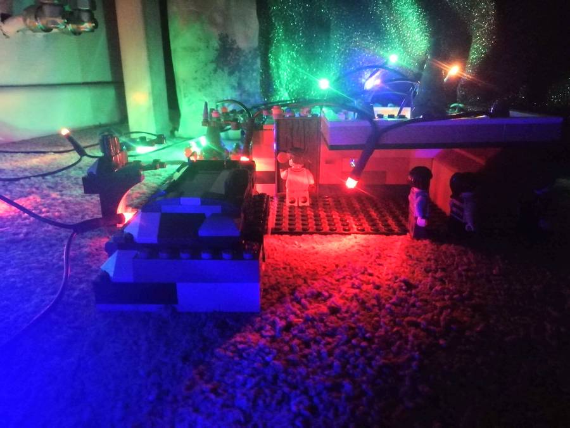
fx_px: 428
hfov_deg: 67.3
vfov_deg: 53.1
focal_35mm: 26
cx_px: 285
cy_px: 214
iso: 1600
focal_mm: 3.21
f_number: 2.2
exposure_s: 1/14.3
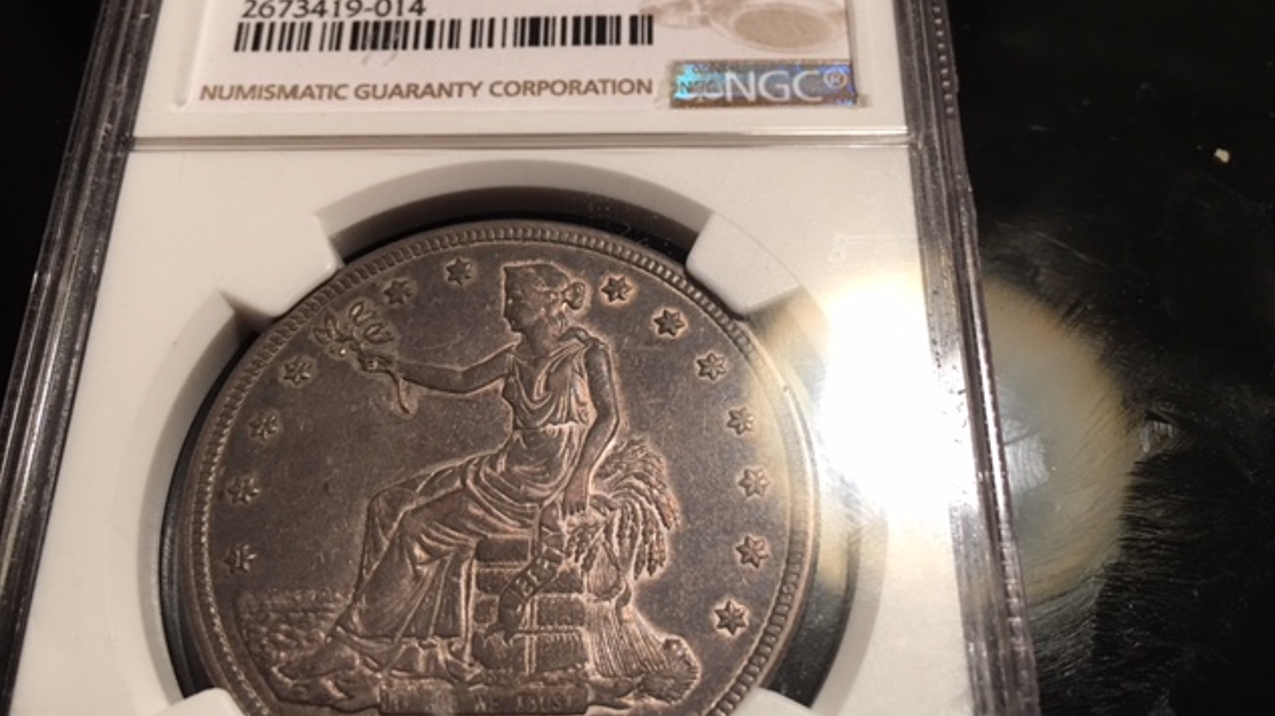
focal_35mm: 32
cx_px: 638
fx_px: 1081
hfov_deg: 61.0
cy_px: 339
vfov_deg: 36.6
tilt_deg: -64.6
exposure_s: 1/30
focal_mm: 4.15
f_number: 2.2
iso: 40
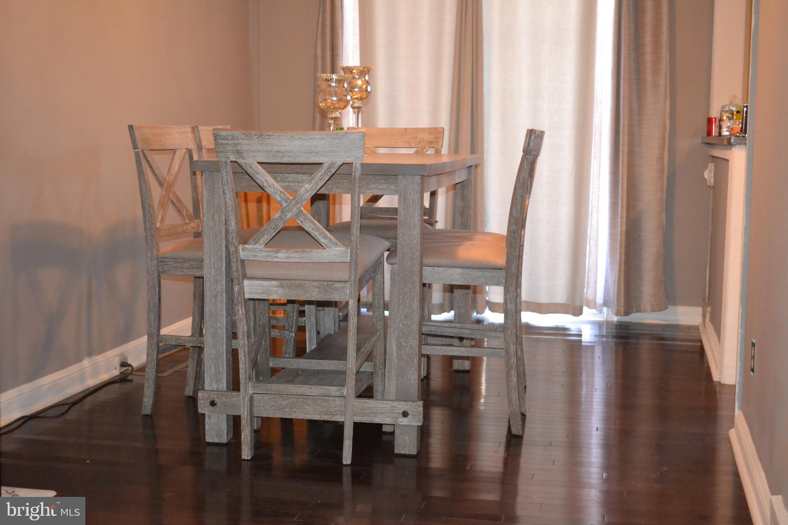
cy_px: 262
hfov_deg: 38.9
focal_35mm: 51
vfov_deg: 26.5
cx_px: 394
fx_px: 1116
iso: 3200
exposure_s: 1/60
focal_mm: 34
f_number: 5
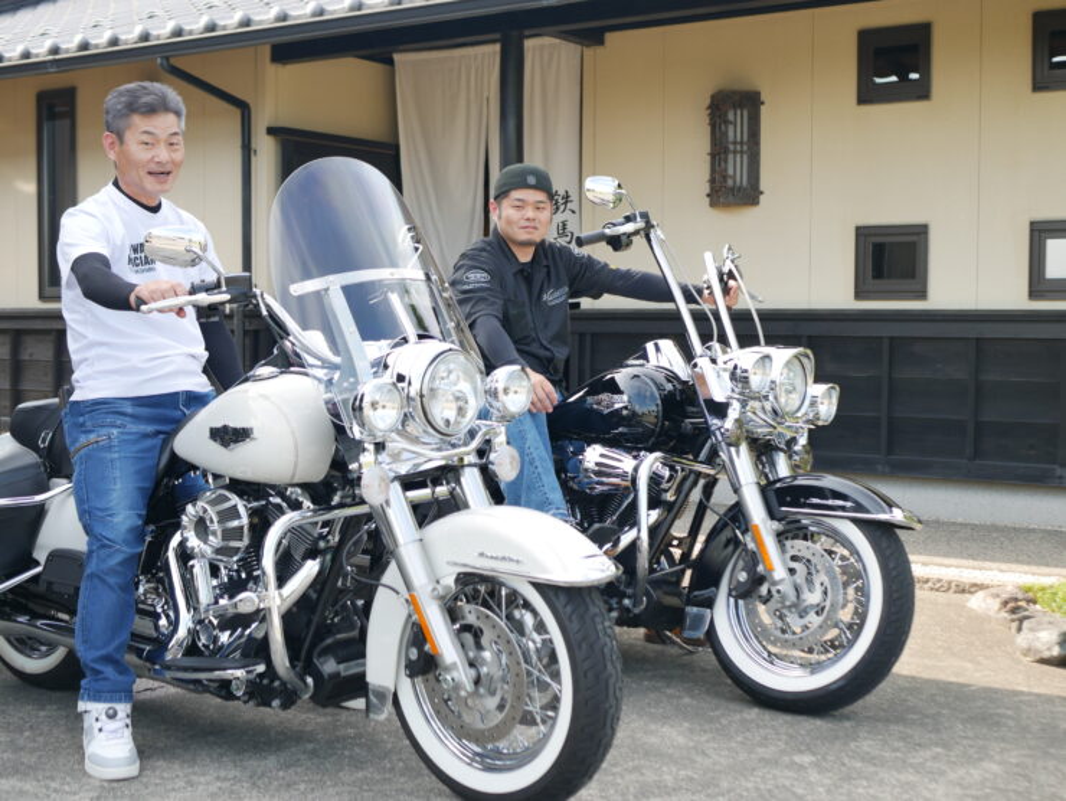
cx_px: 533
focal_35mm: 50
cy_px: 400
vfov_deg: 29.1
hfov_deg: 38.2
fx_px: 1541
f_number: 3.2
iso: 200
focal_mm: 25
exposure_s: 1/500
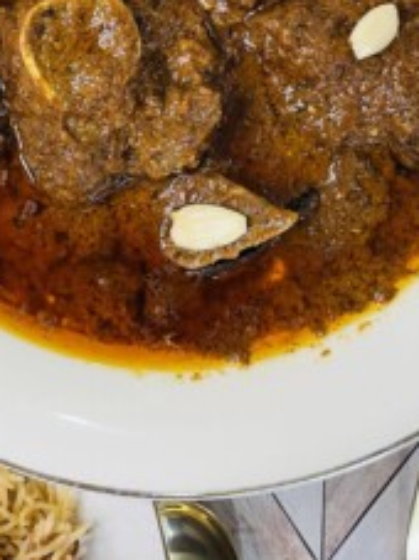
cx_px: 96
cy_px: 37
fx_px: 888
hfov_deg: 26.1
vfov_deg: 32.8
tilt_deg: -85.3
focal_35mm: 55
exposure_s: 1/98
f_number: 1.6
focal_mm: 4.2
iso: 125
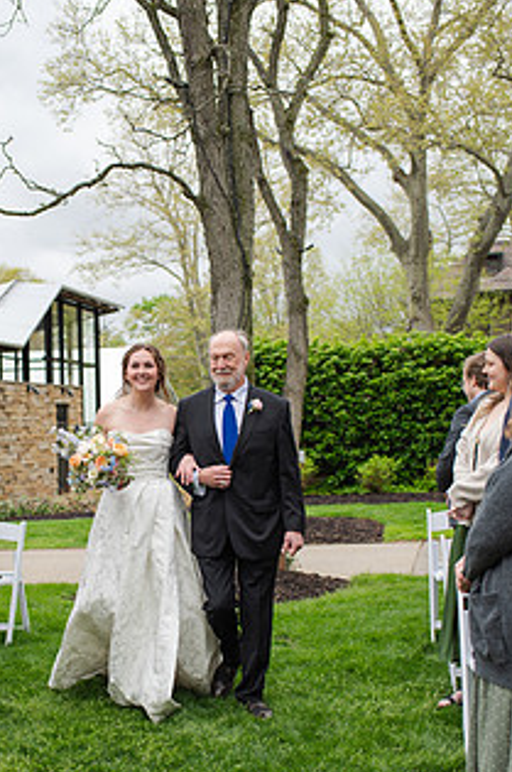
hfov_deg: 26.7
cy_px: 475
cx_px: 168
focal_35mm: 50
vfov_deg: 39.4
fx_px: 1070
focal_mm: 35
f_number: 3.2
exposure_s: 1/640
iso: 100
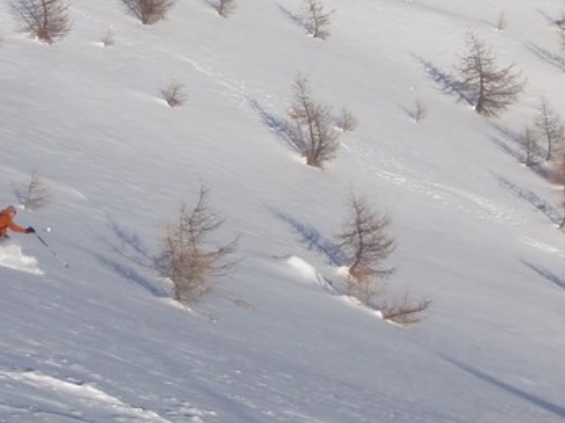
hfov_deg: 24.1
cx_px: 229
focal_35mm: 81
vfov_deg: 18.2
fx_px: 1321
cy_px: 245
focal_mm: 5
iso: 64
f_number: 4
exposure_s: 1/800
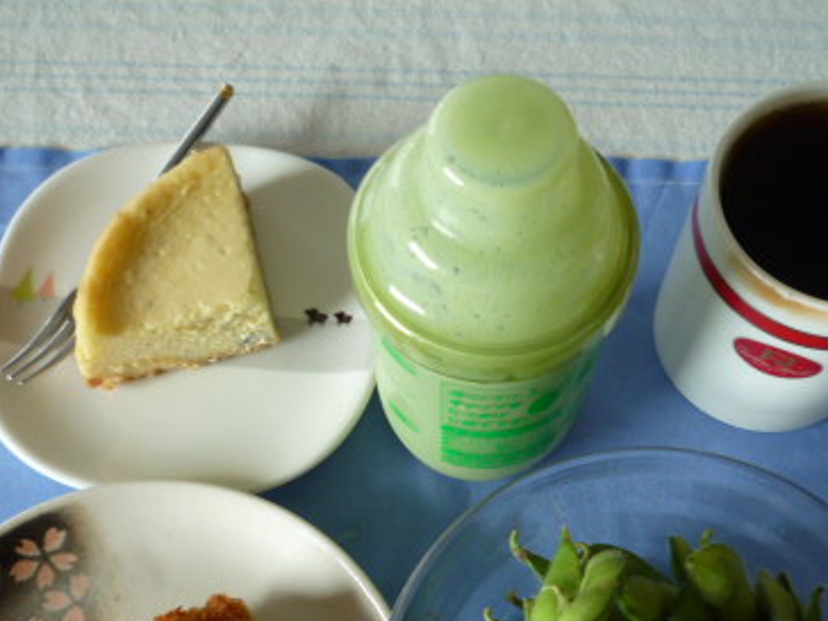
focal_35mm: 44
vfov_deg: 32.1
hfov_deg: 42.9
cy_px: 487
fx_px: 1052
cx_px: 428
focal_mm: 4.4
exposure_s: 1/30
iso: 100
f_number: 2.8
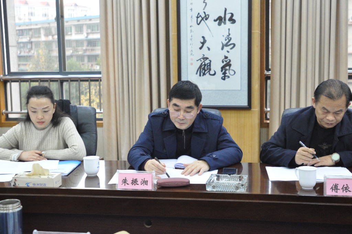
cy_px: 117
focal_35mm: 36
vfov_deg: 36.8
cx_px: 176
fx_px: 352
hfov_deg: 53.2
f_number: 4.5
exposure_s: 1/80
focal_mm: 24
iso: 2000
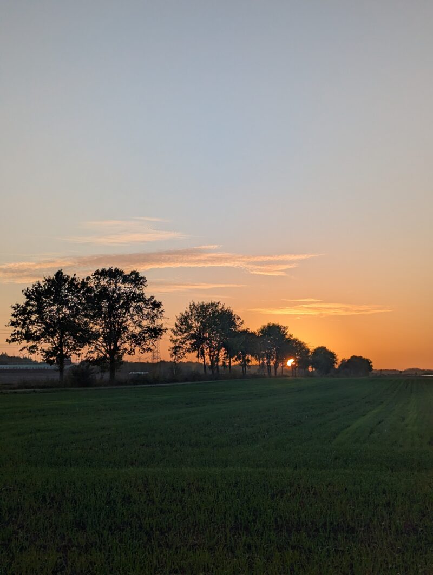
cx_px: 216
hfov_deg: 30.3
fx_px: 799
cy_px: 288
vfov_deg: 39.6
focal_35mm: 48
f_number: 1.85
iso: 44
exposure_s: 1/1689
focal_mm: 6.81
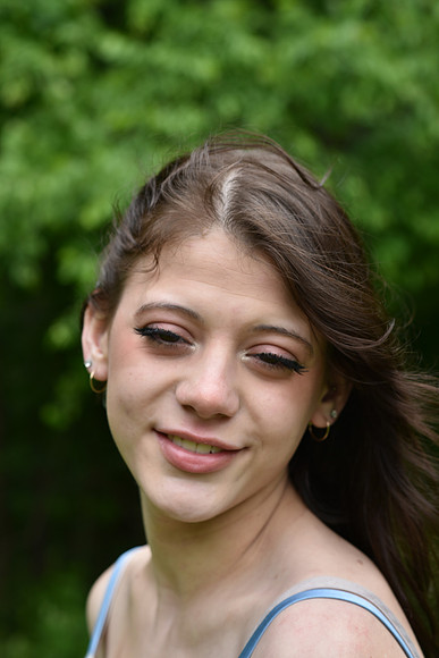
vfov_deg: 23.9
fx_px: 1554
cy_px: 329
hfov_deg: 16.1
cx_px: 220
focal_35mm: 85
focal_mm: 85
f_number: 6.3
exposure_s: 1/200
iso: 200
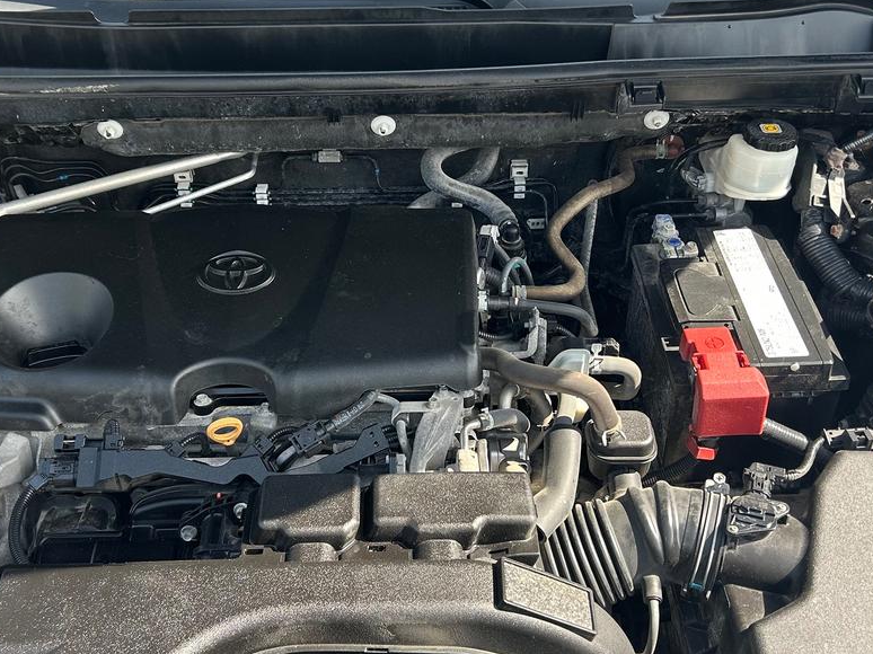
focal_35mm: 43
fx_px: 1084
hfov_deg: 43.8
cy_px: 312
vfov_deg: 33.6
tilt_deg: -37.9
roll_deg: +0.2
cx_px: 399
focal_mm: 5.7
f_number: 1.5
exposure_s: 1/448
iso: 50
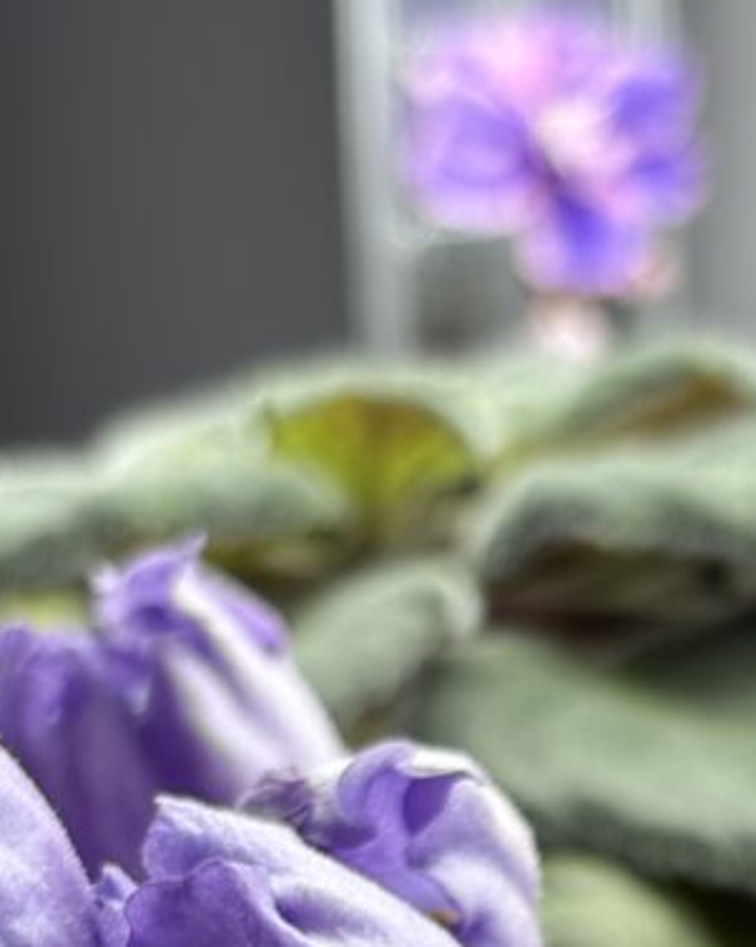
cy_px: 1208
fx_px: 3864
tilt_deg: -16.9
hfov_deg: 11.1
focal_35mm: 138
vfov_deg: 13.5
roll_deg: +2.5
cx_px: 625
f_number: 1.6
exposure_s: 1/200
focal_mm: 5.96
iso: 32
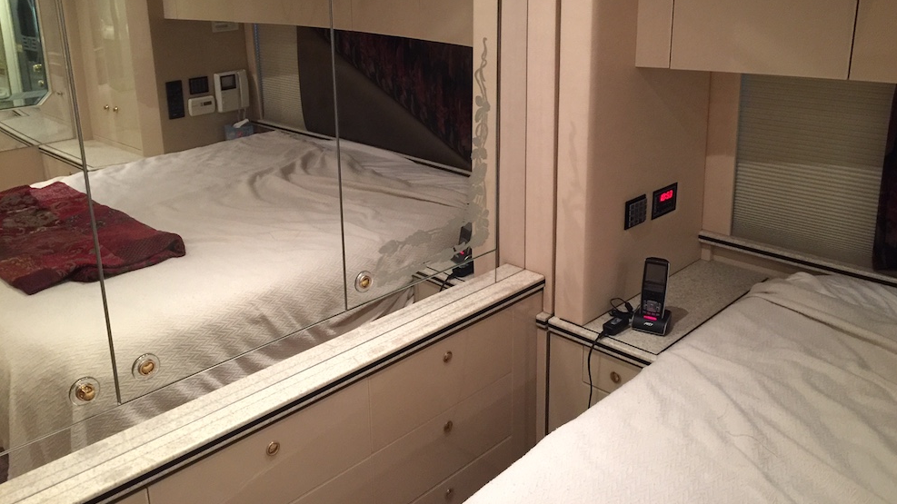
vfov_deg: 36.4
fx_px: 761
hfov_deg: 61.0
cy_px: 183
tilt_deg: -15.6
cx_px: 453
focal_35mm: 32
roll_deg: +0.5
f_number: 2.2
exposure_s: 1/8
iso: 125
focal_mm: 4.15
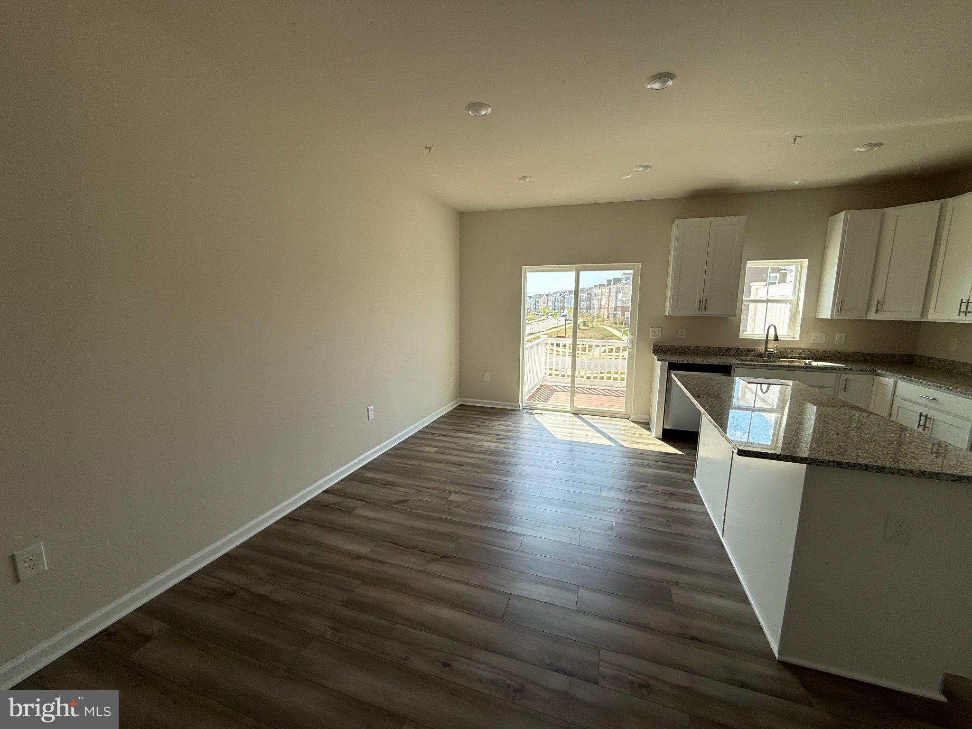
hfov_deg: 102.1
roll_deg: +0.3
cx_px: 486
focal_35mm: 14
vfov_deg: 85.7
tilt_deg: -6.9
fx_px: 393
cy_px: 364
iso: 64
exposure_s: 1/424
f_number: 2.2
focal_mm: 2.22
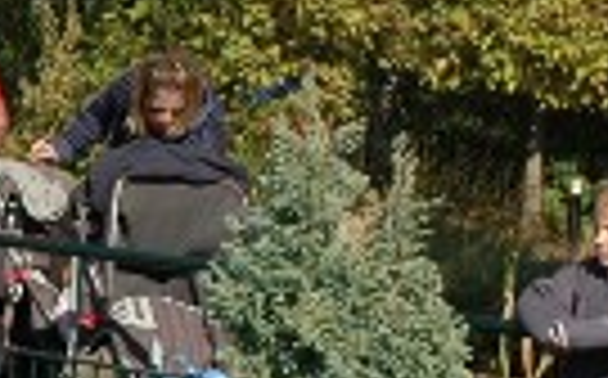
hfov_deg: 8.3
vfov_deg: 5.3
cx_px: -473
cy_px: 594
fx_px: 4055
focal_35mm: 245
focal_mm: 27
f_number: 6.3
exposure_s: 1/500
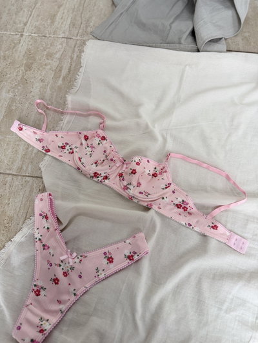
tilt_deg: -68.1
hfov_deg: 56.8
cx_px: 129
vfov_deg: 71.6
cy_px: 172
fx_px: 238
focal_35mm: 24
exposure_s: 1/100
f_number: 1.78
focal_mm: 6.76
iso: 160
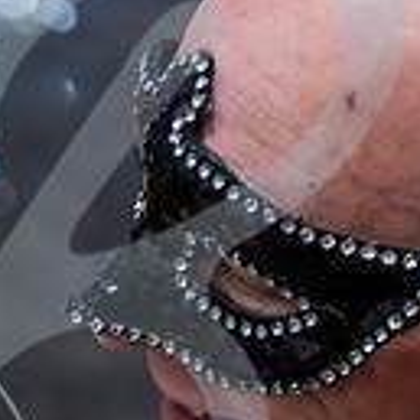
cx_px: -111
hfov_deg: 6.5
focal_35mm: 267
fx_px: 3665
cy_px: 304
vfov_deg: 6.6
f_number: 2.8
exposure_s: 1/125
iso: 4000
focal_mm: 70
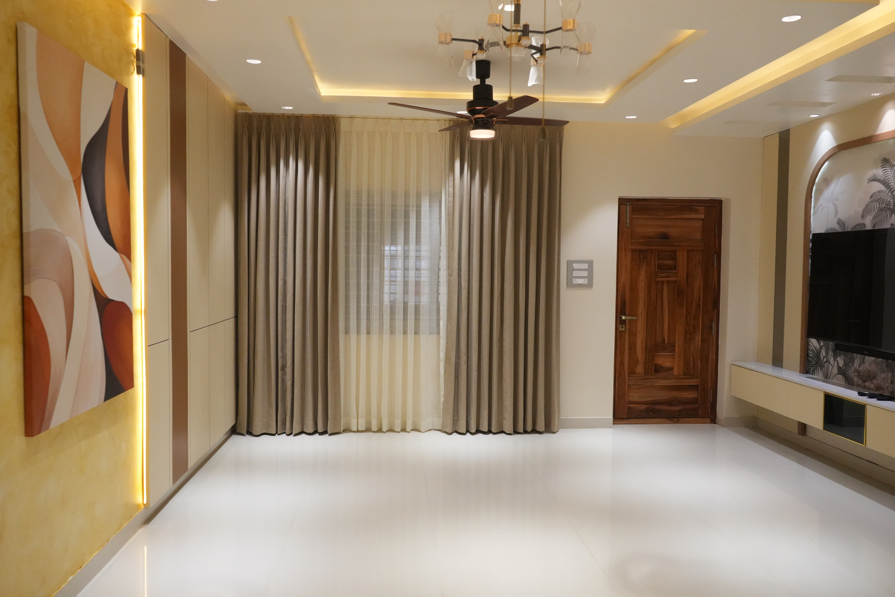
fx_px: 696
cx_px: 448
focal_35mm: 28
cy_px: 298
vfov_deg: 46.4
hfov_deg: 65.5
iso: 6400
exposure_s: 1/400
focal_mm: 28
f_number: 7.1
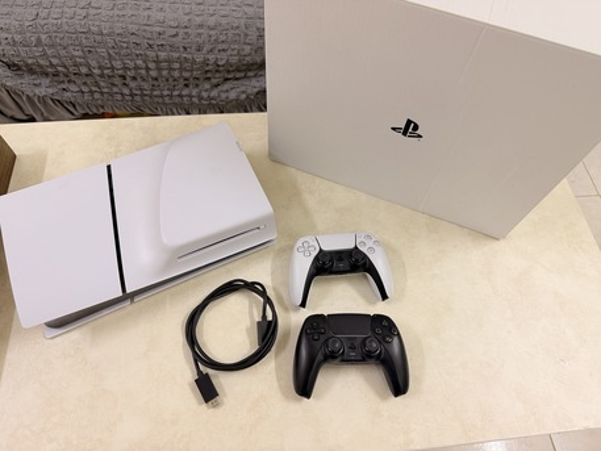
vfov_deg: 56.8
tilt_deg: -60.3
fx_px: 417
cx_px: 300
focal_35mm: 24
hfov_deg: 71.6
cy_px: 226
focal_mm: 6.76
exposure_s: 1/60
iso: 160
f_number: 1.78
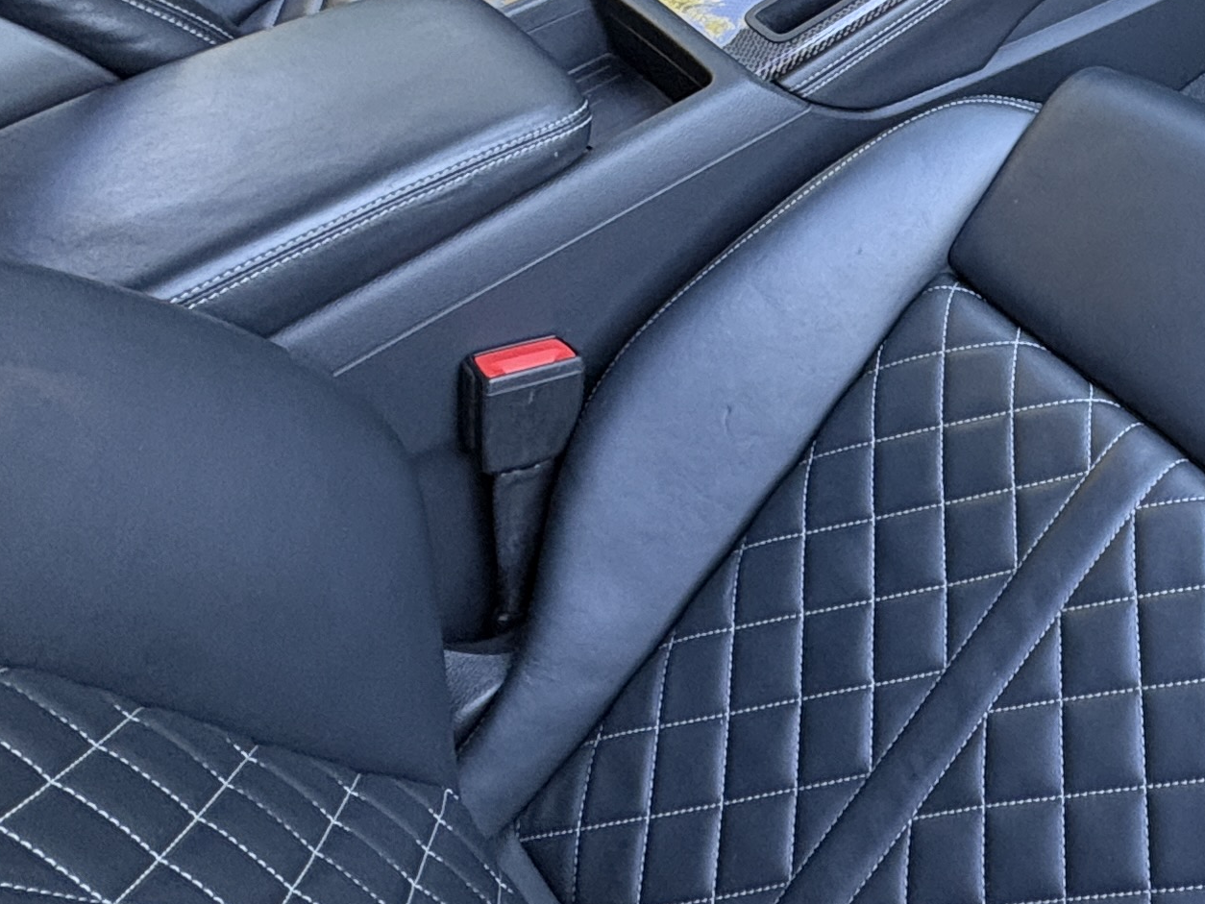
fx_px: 1567
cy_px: 42
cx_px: 1304
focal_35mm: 45
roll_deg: +2.2
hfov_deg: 36.2
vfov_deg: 30.4
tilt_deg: -38.7
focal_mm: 2.22
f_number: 2.2
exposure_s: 1/60
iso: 400
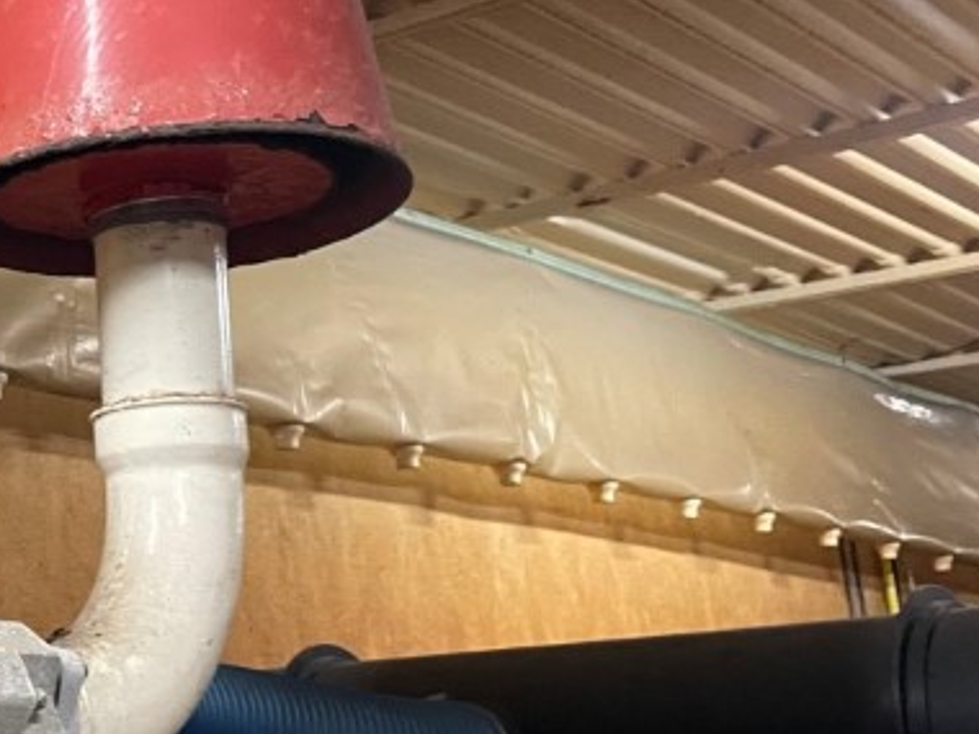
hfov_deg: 24.7
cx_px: -242
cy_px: 371
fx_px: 1980
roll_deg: +2.1
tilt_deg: +14.1
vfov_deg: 21.0
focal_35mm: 70
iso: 250
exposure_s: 1/60
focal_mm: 4.2
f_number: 1.6
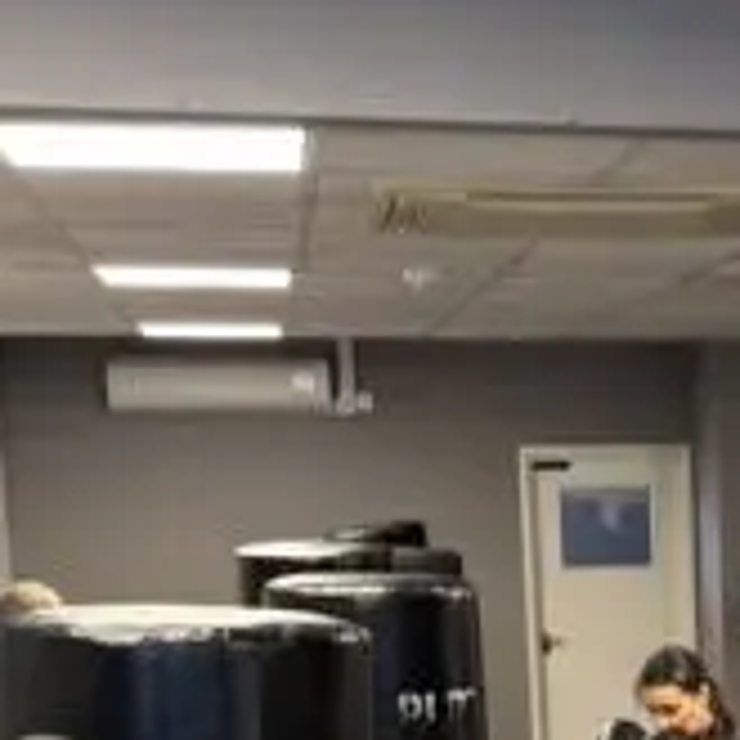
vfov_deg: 16.7
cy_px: 915
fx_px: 2394
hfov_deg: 16.9
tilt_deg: -11.5
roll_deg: +1.4
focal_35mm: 99
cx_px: 861
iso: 400
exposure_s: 1/50
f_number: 1.78
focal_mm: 6.76
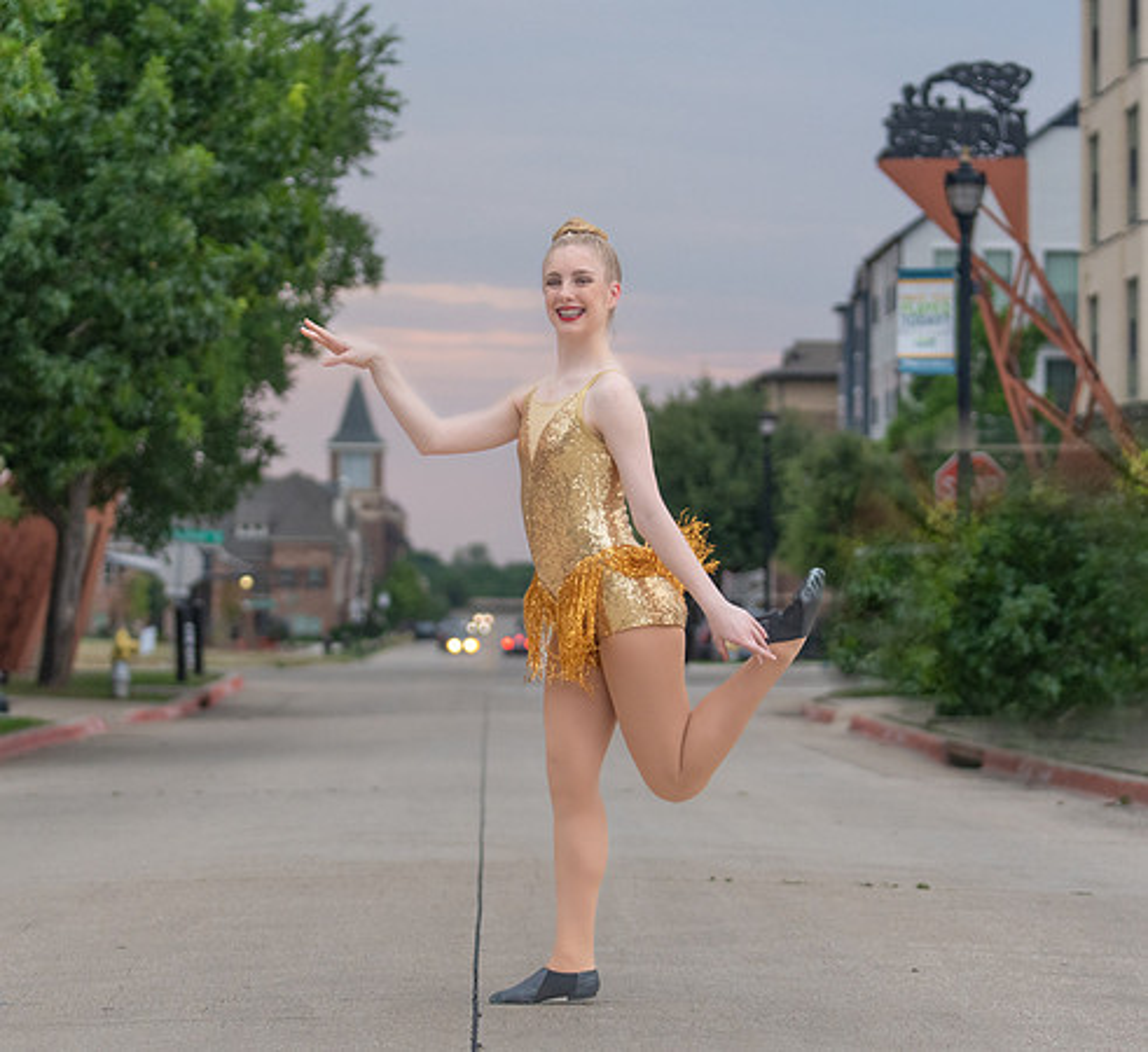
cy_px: 601
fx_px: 4083
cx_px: 523
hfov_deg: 16.0
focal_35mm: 113
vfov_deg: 14.7
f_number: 2.8
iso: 1000
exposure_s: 1/1000
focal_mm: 70
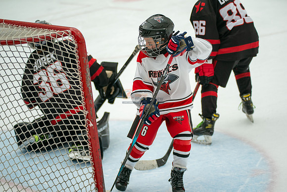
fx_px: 957
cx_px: 144
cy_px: 96
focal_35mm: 120
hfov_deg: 17.1
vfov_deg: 11.4
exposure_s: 1/2000
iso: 1600
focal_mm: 120
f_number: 3.2
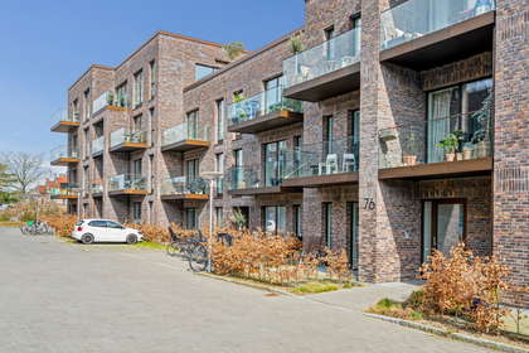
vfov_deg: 43.6
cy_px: 176
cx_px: 264
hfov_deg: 61.9
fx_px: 441
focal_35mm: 30
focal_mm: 30
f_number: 8
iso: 100
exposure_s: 1/160
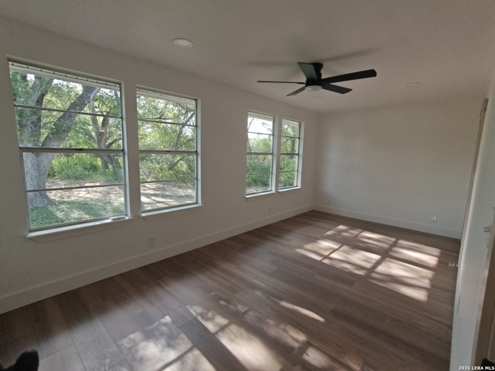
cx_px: 248
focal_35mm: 16
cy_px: 186
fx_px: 229
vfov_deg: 78.1
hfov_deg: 94.5
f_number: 2
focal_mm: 2.31
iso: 64
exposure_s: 1/120
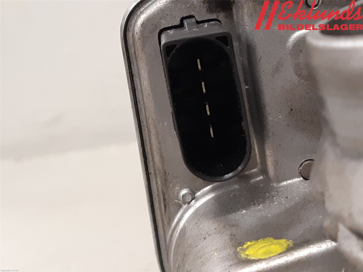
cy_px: 136
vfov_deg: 53.1
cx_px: 182
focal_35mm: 26
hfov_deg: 67.3
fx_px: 273
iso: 320
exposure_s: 1/50
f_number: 1.7
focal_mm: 3.93
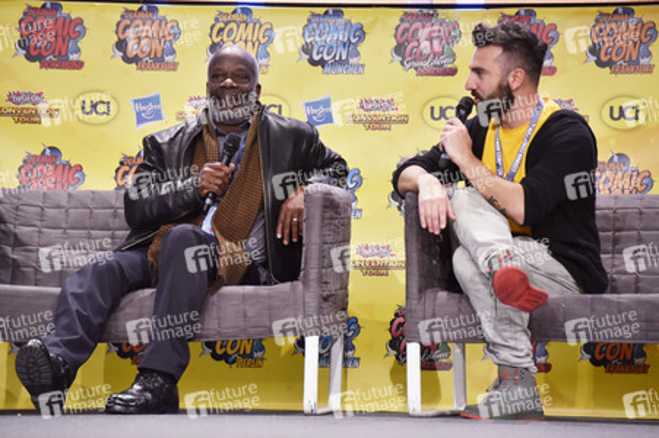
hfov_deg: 9.8
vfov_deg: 6.5
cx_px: 330
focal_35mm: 210
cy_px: 219
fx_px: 3841
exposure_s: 1/160
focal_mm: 210
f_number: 5.6
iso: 2000
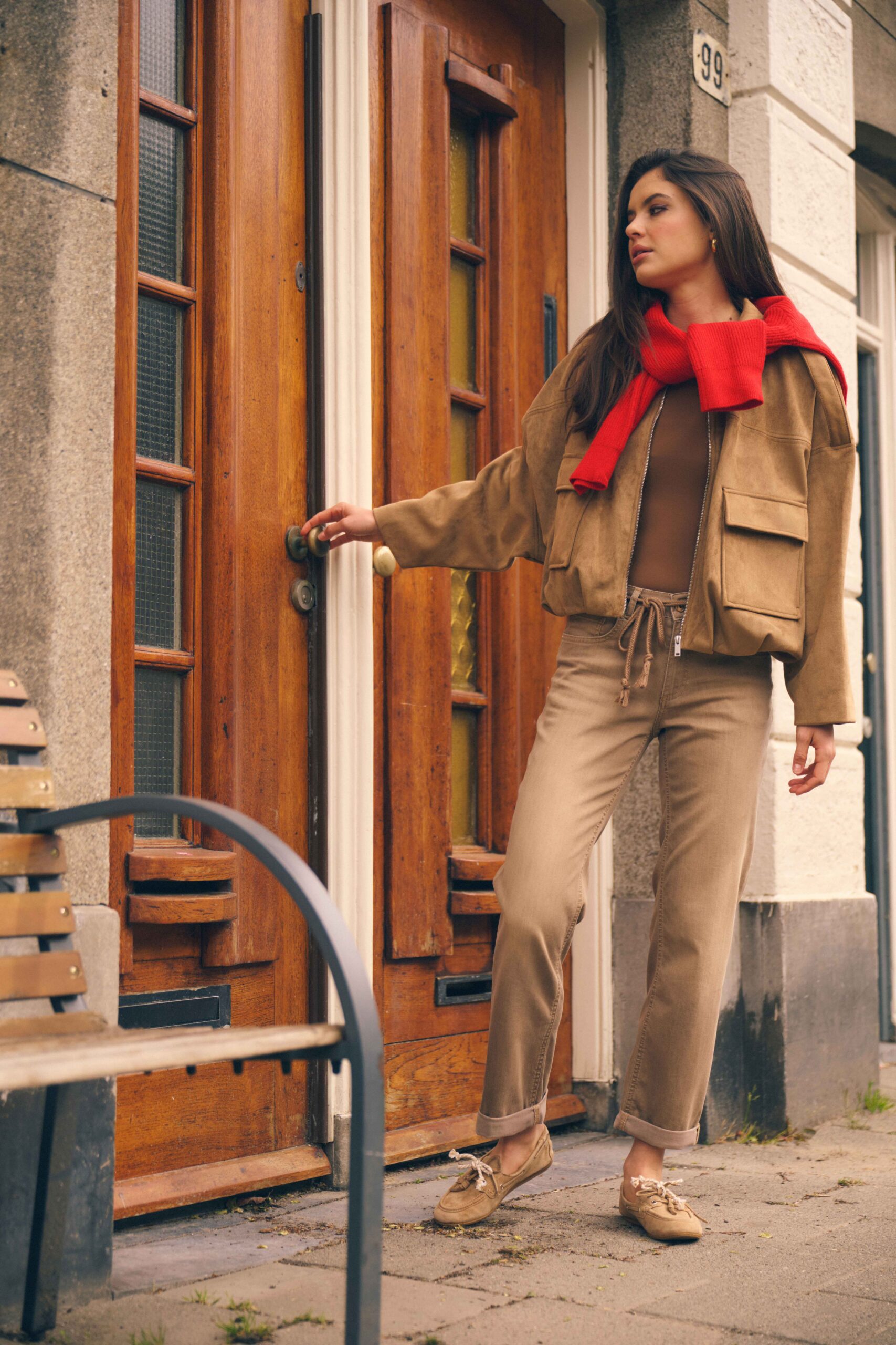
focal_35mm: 53
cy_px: 672
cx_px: 448
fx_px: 1978
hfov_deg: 25.5
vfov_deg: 37.5
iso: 160
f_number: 2.8
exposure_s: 1/640
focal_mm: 53
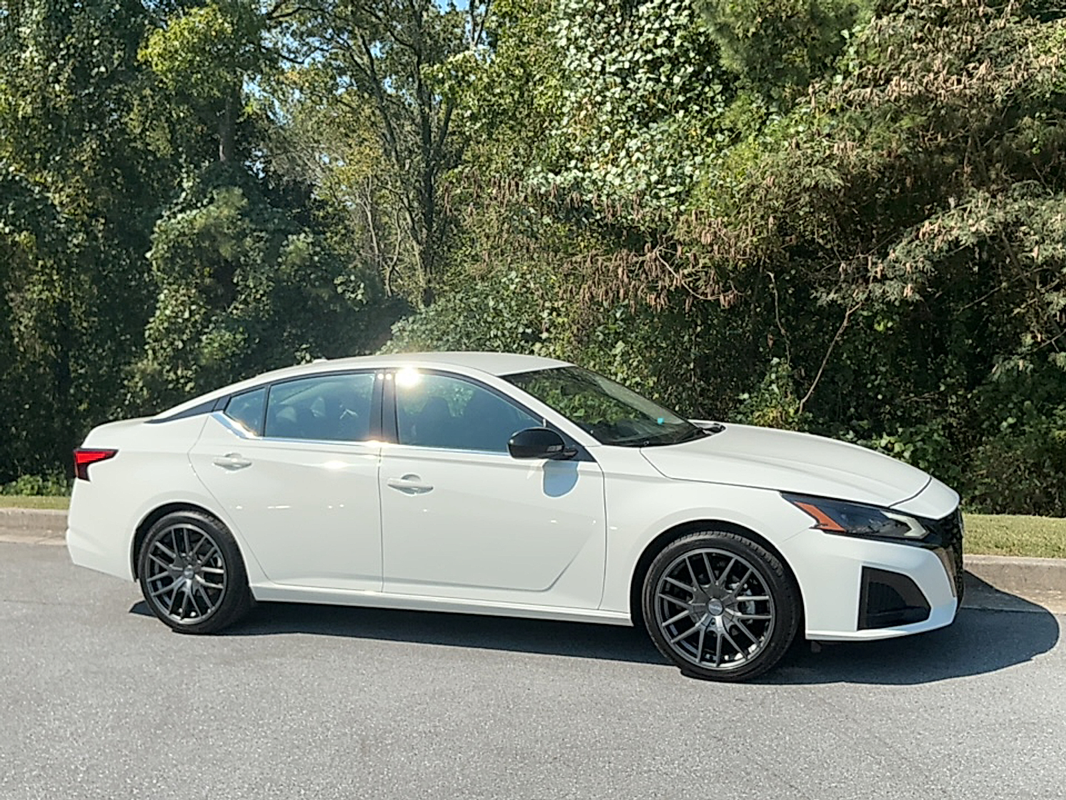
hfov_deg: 61.7
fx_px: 893
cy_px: 400
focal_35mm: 29
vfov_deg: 48.2
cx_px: 533
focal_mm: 3
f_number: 1.8
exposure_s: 1/2538
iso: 25
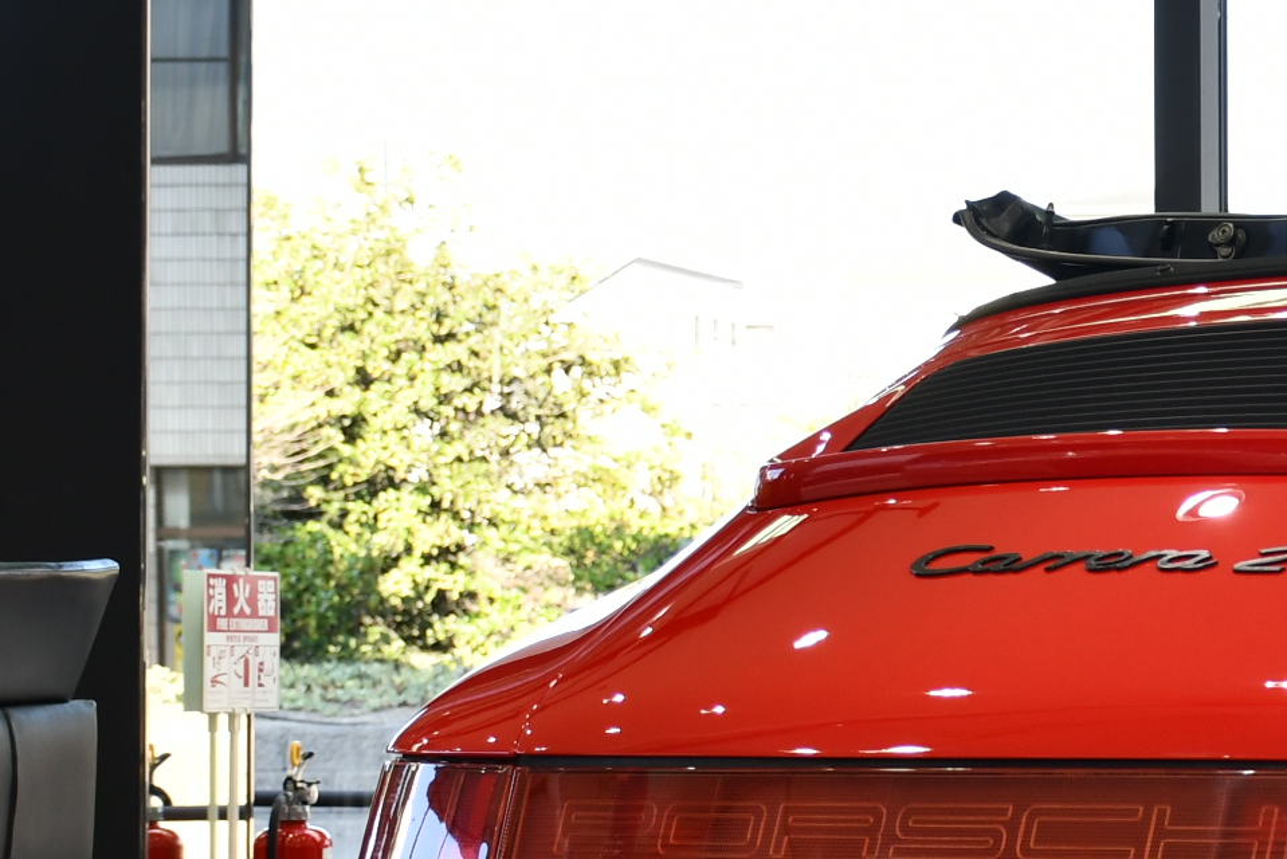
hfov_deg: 13.3
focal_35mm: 148
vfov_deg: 9.3
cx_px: 1761
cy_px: 333
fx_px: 5292
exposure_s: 1/100
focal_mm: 34
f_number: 5
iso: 250
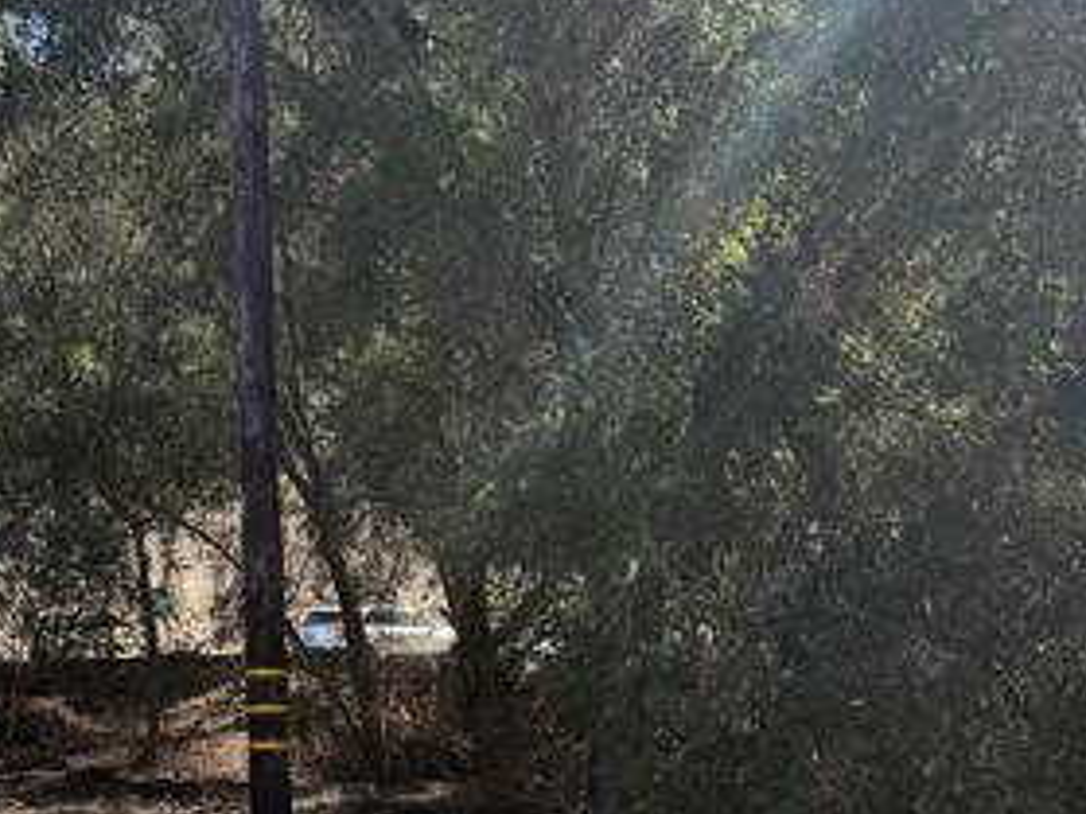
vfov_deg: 25.6
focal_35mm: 55
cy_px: 759
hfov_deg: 34.6
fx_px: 1725
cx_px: 343
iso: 100
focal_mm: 6.76
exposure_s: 1/2169
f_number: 1.78
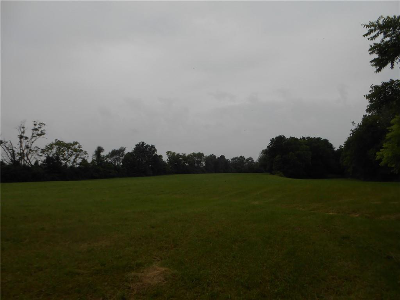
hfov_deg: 67.3
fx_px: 300
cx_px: 200
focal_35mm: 26
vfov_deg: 53.1
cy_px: 150
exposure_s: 1/400
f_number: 3.5
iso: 80
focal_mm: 4.6
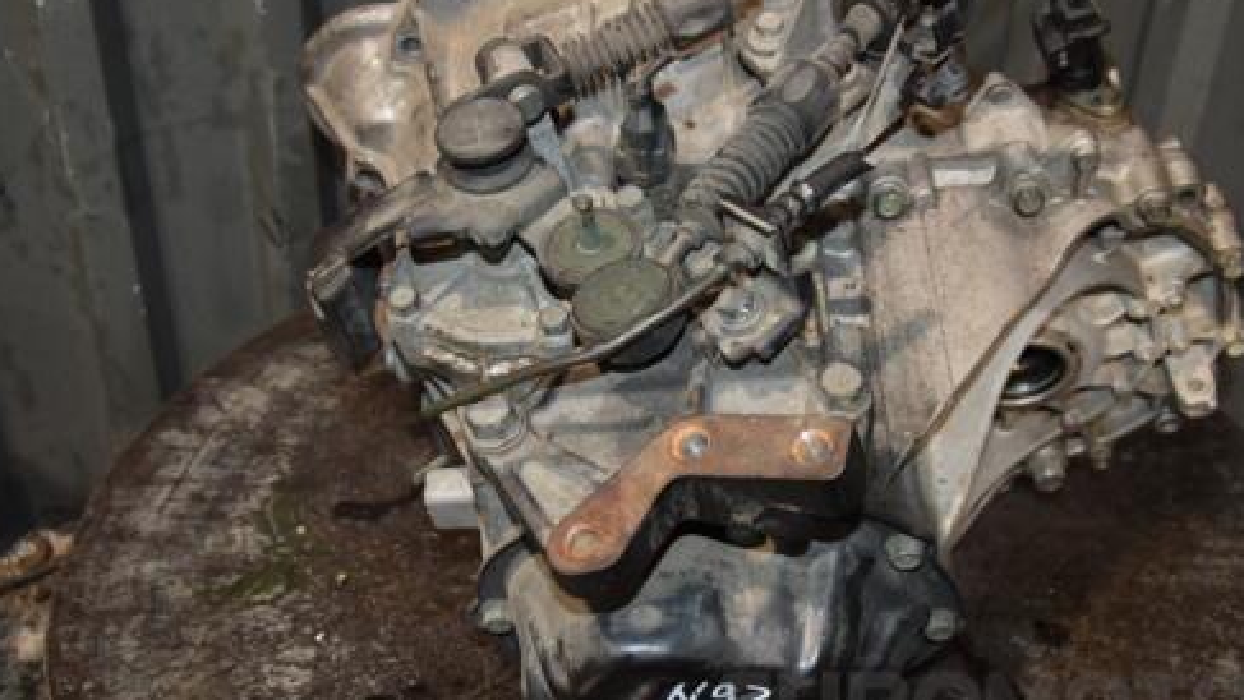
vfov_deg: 29.3
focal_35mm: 41
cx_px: 672
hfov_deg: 49.7
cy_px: 370
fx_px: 1341
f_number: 5
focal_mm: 21
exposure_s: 1/60
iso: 800
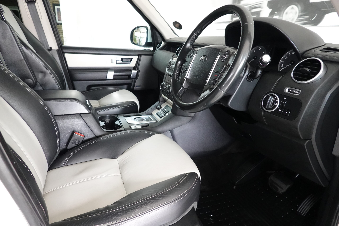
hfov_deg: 73.7
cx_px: 170
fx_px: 226
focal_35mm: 24
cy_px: 113
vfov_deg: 53.1
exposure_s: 1/80
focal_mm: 9
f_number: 2.8
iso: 2500
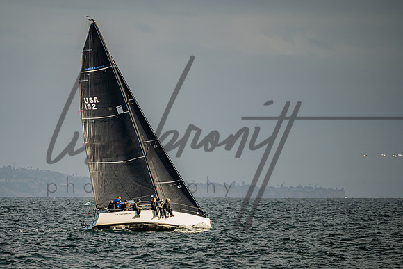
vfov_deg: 2.5
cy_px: 182
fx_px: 6154
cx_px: 130
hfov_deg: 3.8
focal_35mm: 550
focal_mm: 400
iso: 220
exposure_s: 1/1000
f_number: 5.6
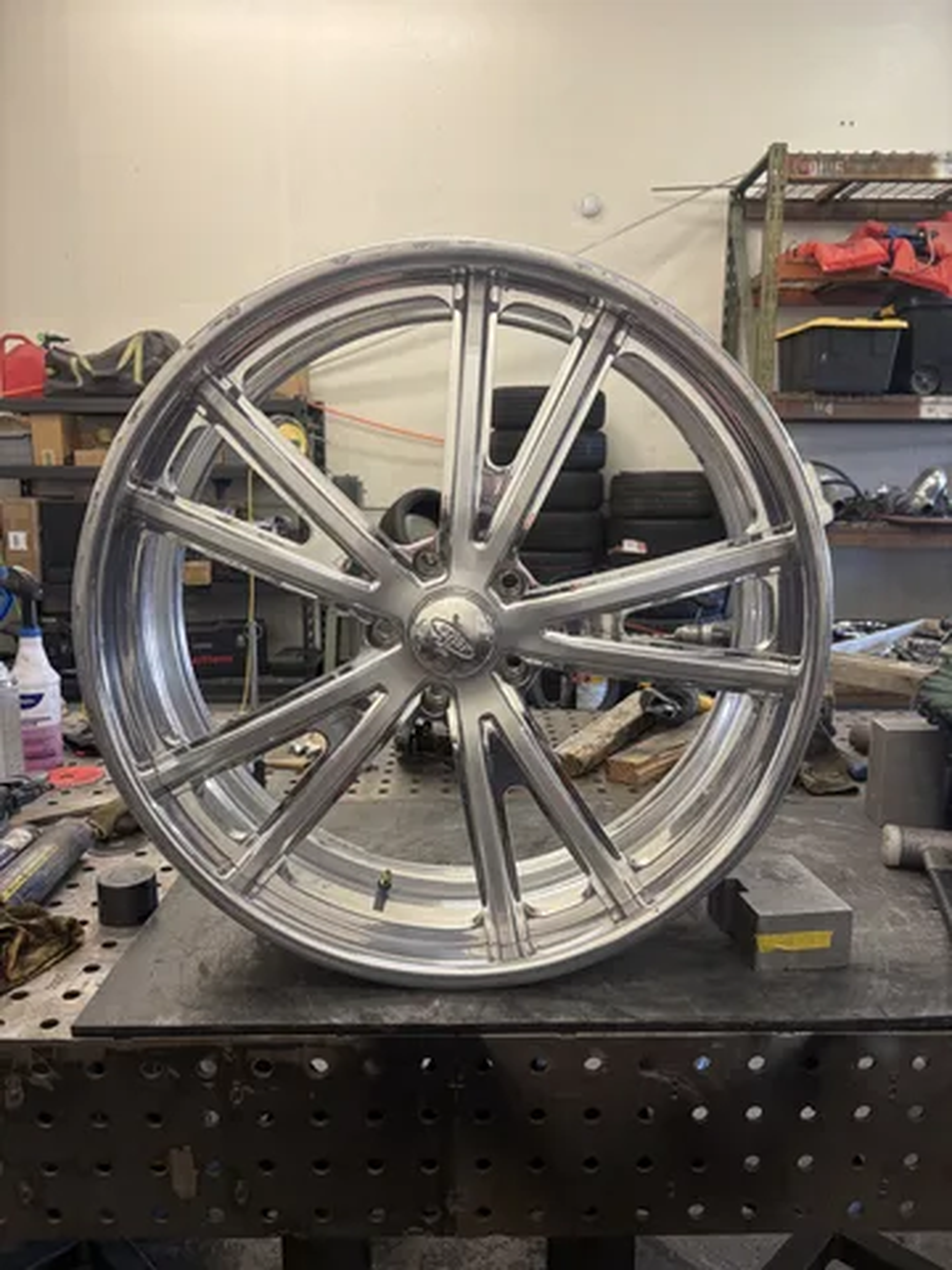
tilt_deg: -10.1
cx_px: 476
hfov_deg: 53.1
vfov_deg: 67.3
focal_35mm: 26
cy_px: 635
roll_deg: -0.6
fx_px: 953
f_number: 1.6
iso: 125
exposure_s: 1/60
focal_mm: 5.96
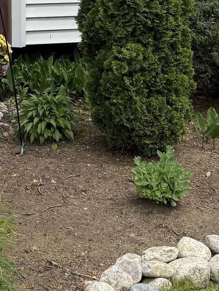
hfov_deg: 14.2
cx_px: -115
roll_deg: -0.5
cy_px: -117
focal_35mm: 97
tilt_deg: +2.9
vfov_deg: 18.4
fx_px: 818
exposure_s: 1/3584
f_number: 1.78
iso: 100
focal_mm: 6.76
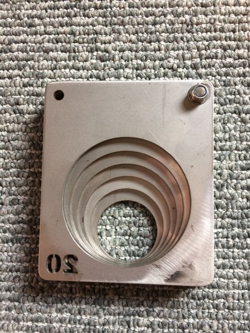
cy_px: 166
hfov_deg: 48.2
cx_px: 125
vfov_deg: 61.7
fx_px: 279
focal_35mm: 29
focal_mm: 4.15
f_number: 2.2
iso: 125
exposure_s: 1/33
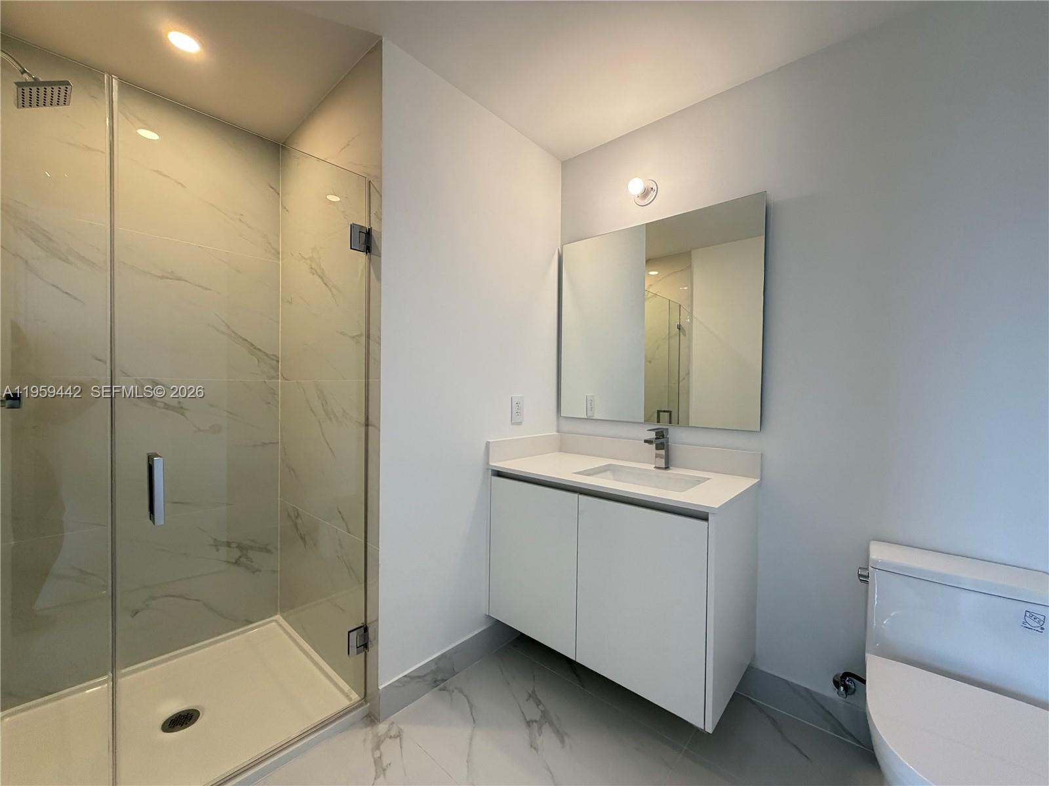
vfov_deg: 85.7
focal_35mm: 14
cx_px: 524
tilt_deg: -1.0
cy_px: 393
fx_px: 424
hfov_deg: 102.1
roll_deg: -0.7
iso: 320
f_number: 2.2
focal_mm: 2.22
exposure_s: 1/120
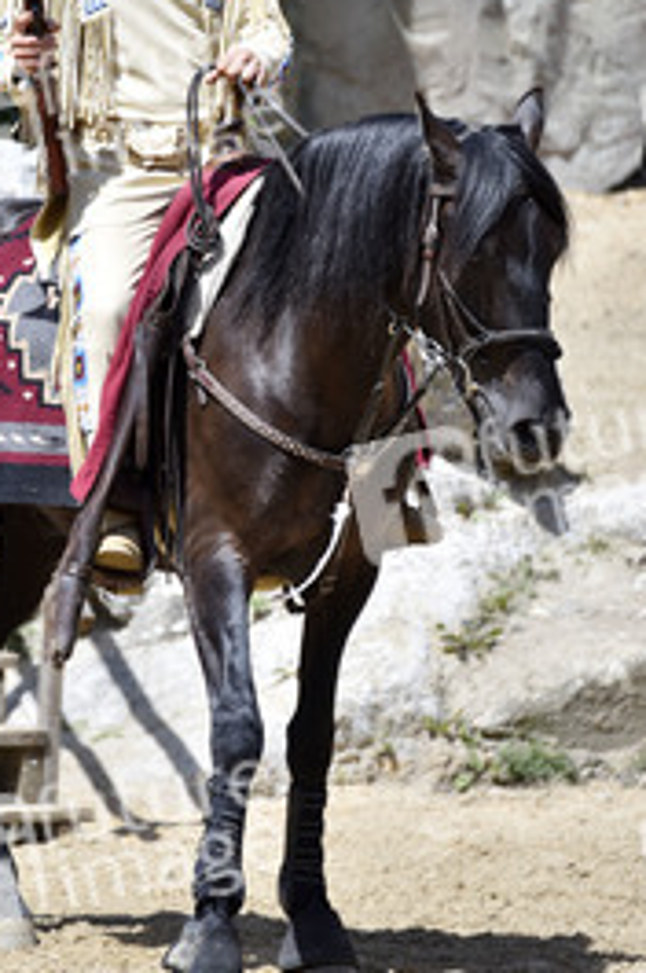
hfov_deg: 4.5
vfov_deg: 6.8
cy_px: 297
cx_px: 202
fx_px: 8150
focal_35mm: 302
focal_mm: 200
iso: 100
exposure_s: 1/400
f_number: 5.6
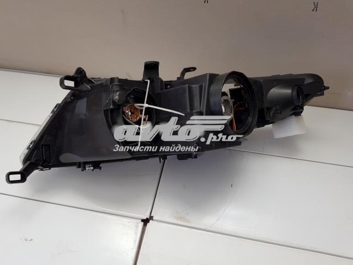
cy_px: 132
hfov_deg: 67.3
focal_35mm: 26
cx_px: 176
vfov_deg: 53.1
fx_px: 265
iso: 64
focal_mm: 4.2
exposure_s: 1/50
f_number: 1.7
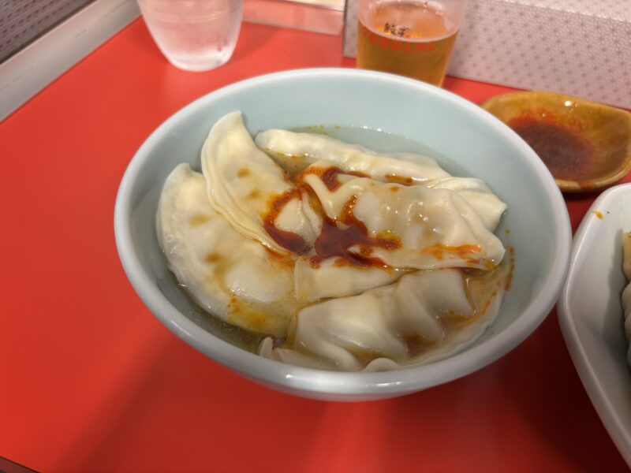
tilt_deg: -47.3
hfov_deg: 67.3
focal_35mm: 26
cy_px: 236
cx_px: 316
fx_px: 474
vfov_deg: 53.1
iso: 200
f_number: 1.6
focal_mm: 5.96
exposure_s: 1/50
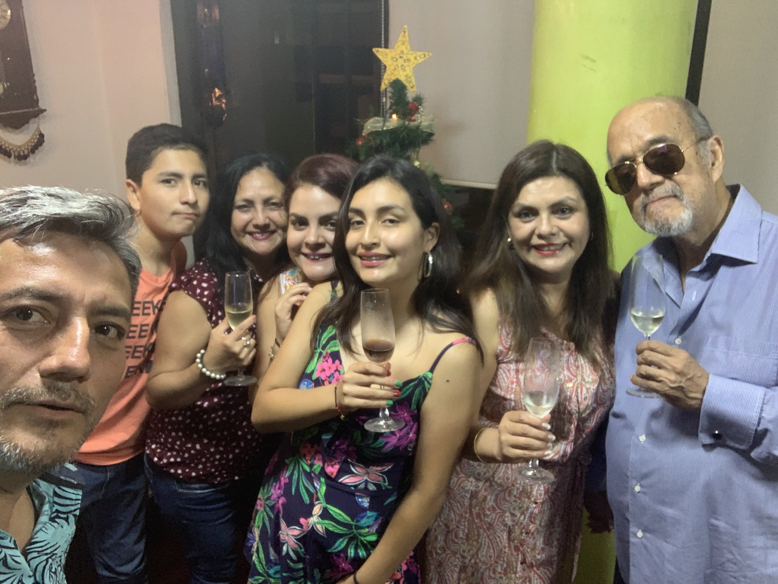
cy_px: 292
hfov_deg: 56.8
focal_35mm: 32
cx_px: 389
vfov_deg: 44.2
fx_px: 719
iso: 250
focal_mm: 2.87
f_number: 2.2
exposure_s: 1/40
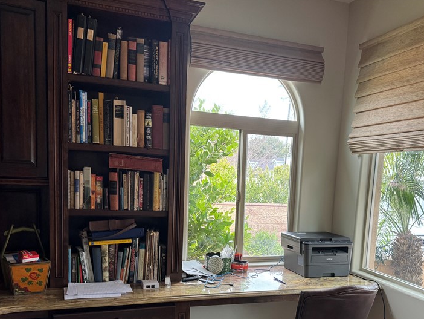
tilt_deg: -9.0
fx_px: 429
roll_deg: -2.5
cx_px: 248
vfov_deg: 39.9
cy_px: 230
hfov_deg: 52.4
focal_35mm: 35
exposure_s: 1/96
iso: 200
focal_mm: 6.76
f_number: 1.78
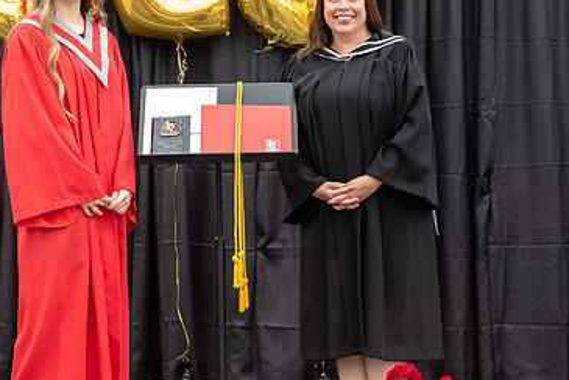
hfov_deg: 19.0
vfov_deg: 12.8
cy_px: 140
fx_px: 1692
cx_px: 148
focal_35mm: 107
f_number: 5
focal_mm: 56
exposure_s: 1/320
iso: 500
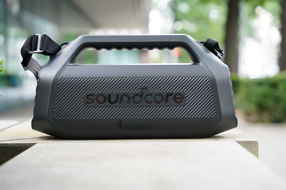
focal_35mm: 70
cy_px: 95
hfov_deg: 28.8
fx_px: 556
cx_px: 143
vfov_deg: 19.5
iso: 500
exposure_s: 1/80
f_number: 3.5
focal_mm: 70
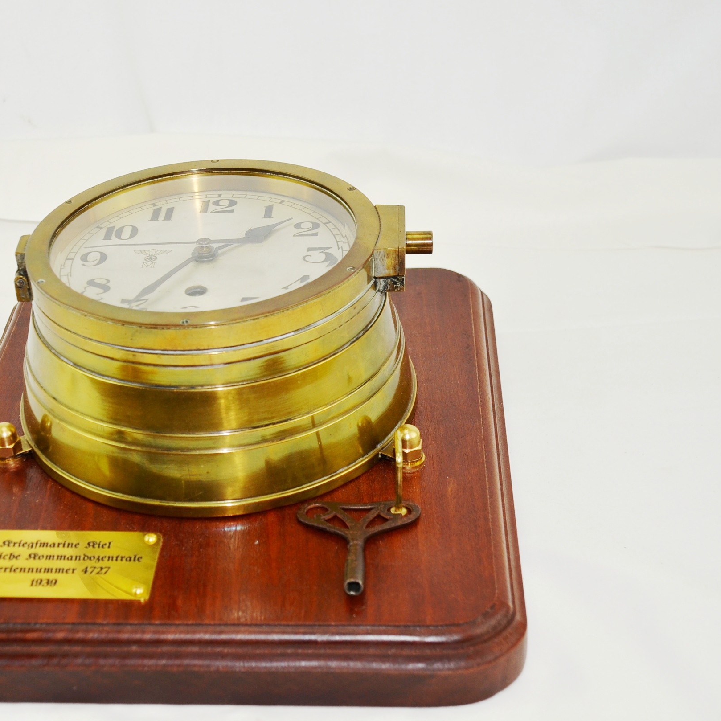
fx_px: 1461
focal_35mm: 62
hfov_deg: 27.4
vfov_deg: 27.7
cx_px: 183
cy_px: 363
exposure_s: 1/200
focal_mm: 32
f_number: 4.2
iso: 200
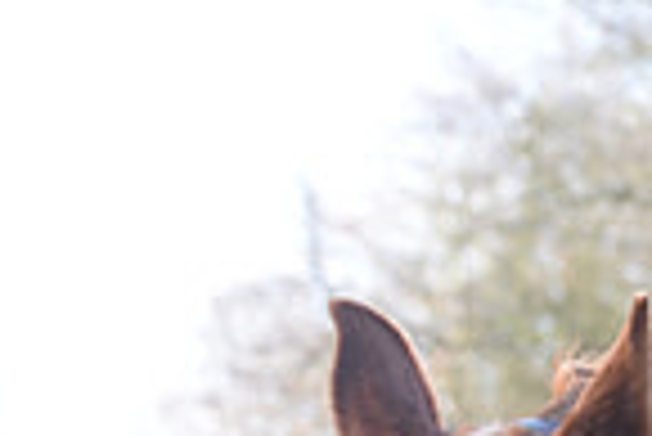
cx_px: 1273
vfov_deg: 3.8
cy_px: 553
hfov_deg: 5.6
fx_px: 6508
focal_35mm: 359
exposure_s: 1/640
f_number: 5
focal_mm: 90
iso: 1250
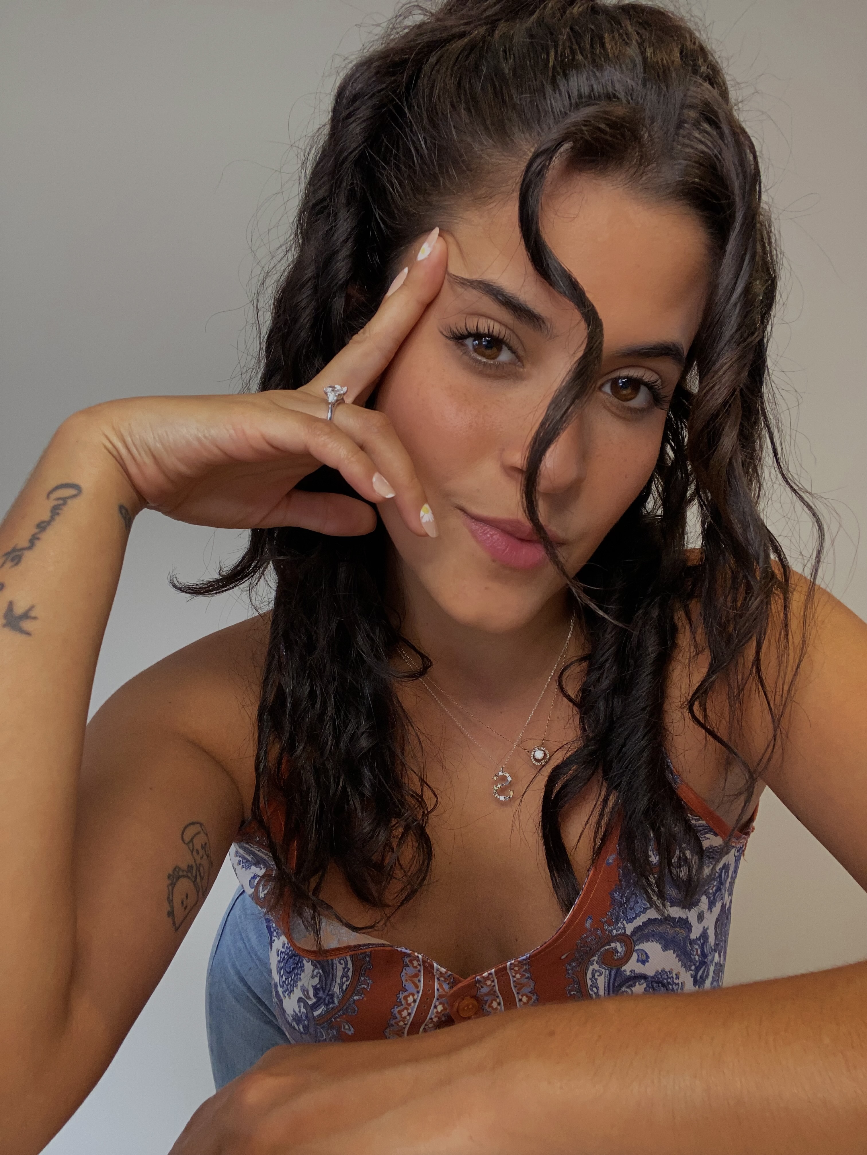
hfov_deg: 58.9
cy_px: 578
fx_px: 768
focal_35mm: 23
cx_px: 434
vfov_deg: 73.9
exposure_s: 1/50
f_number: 2.2
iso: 100
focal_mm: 2.71
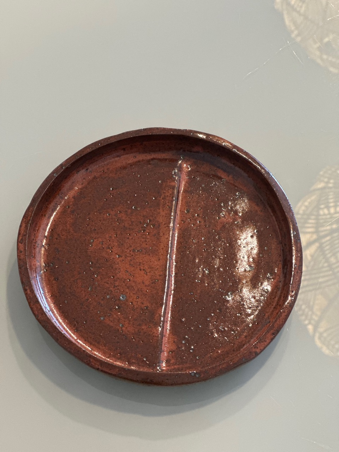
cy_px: 226
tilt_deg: -65.4
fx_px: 1005
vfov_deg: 25.3
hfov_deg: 19.1
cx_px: 170
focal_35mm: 77
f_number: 2.8
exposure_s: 1/30
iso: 400
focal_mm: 9
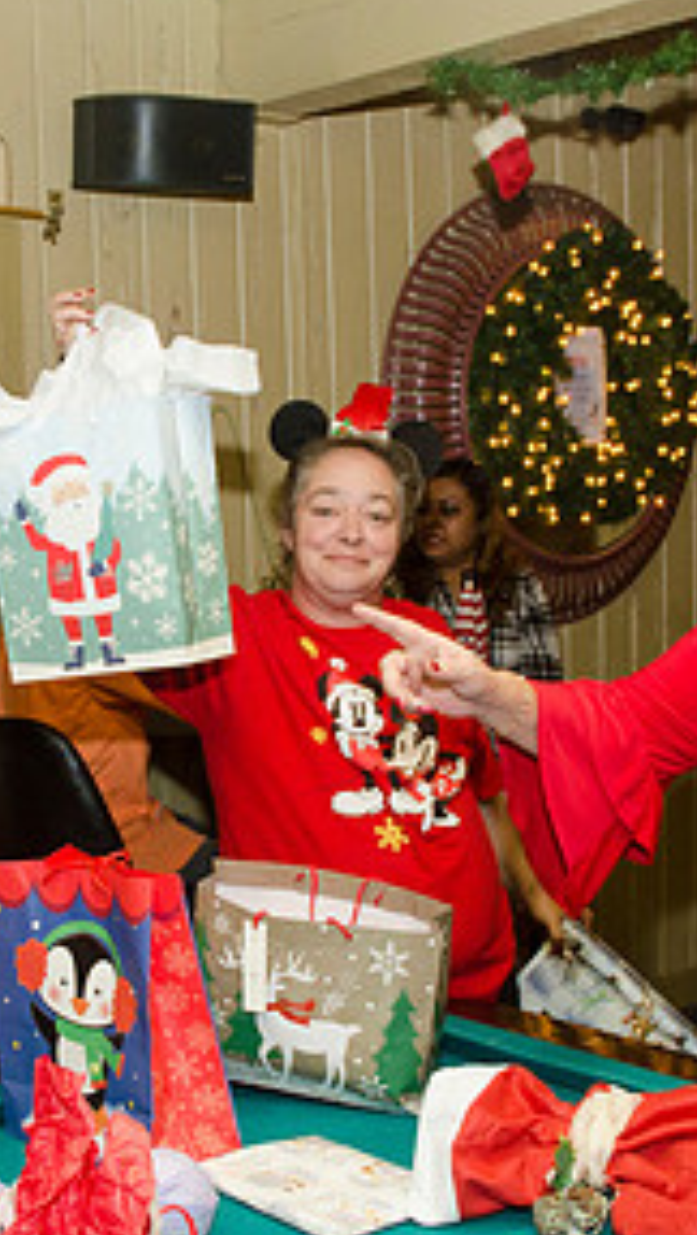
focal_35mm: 57
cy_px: 693
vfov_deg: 36.5
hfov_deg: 20.9
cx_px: 133
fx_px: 1868
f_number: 5.6
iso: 400
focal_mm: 18
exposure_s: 1/60
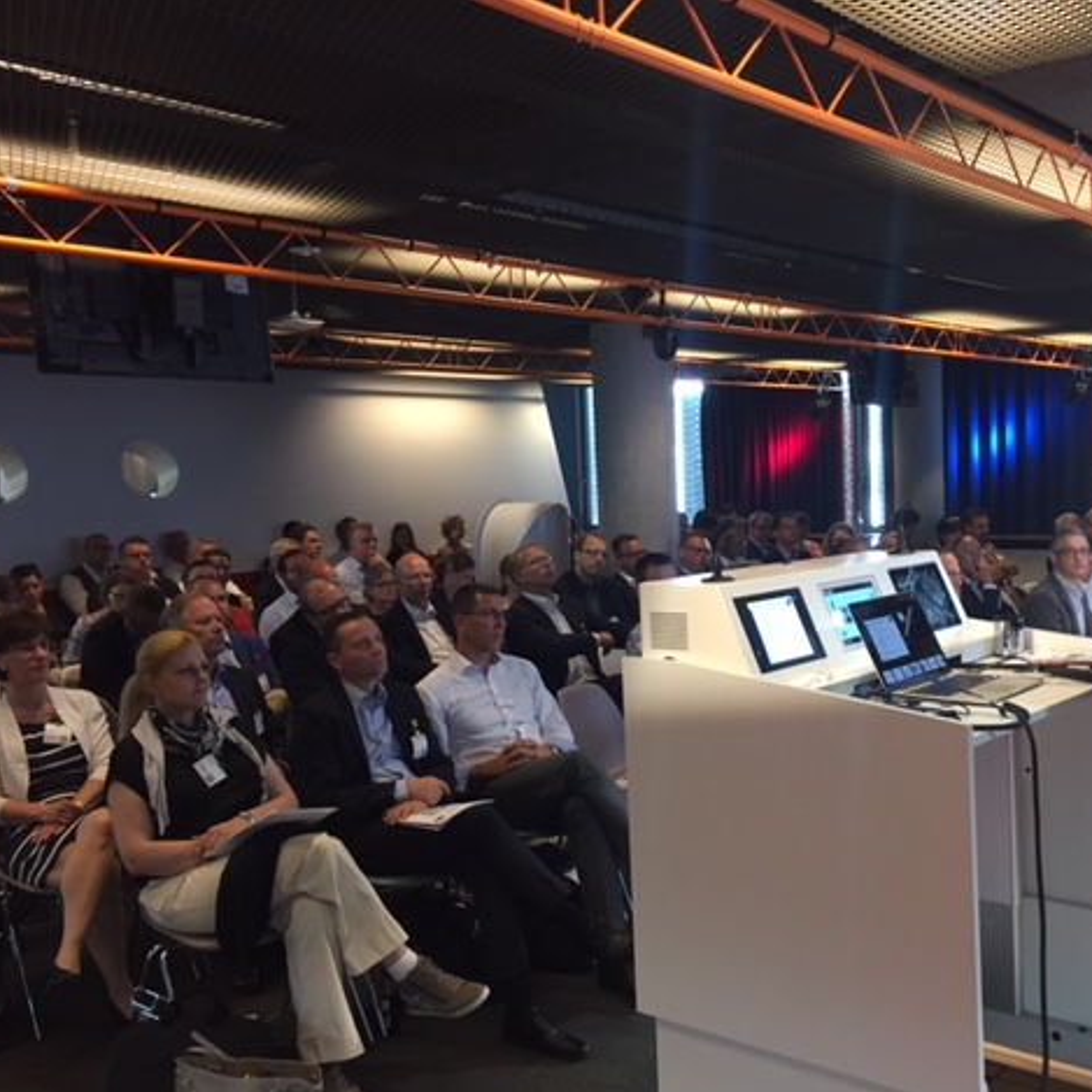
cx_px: 717
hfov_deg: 46.6
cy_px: 556
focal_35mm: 35
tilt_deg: -6.2
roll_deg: +0.8
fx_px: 1249
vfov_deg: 47.2
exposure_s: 1/33
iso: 160
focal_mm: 4.15
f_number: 2.2
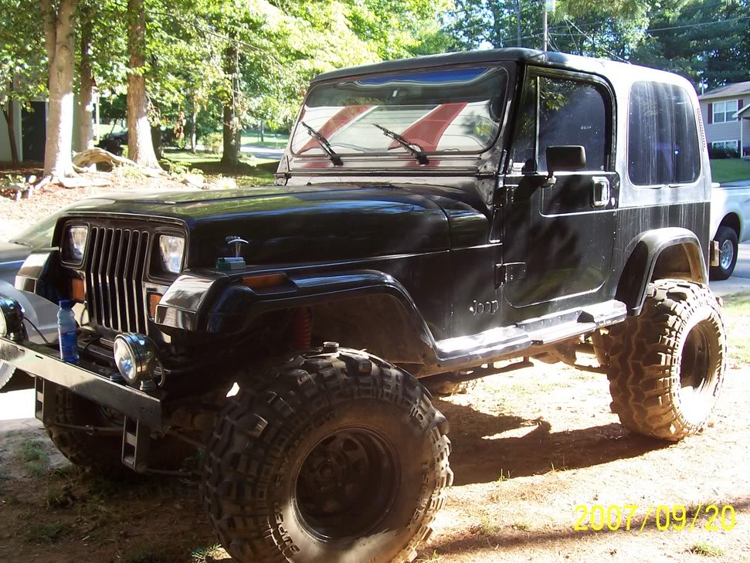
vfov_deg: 36.8
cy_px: 296
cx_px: 383
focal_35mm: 39
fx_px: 845
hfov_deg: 47.8
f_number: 2.8
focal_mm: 5.6
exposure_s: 1/125
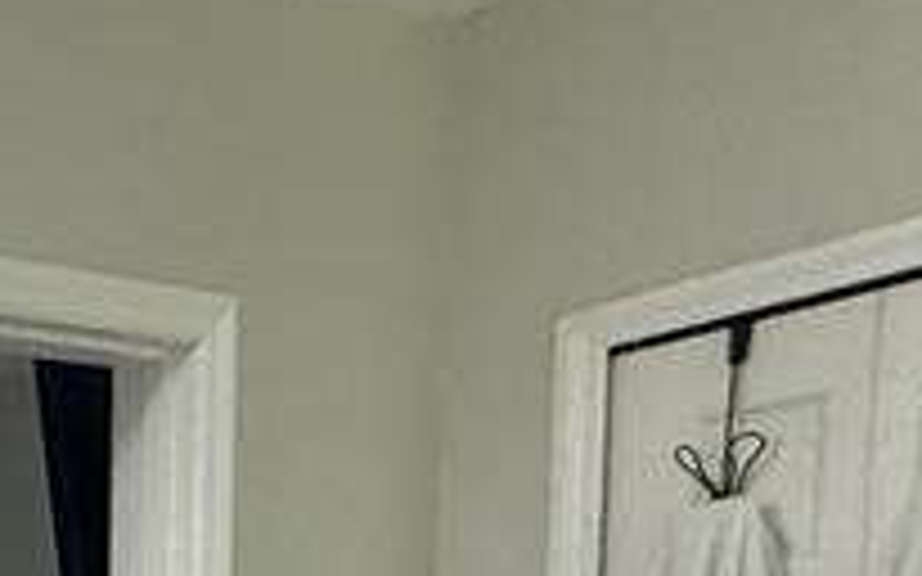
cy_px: 1161
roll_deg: +2.9
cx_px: -904
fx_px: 1859
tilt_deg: -6.3
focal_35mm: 74
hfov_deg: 18.6
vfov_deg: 14.5
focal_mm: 2.22
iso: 250
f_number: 2.2
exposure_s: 1/120
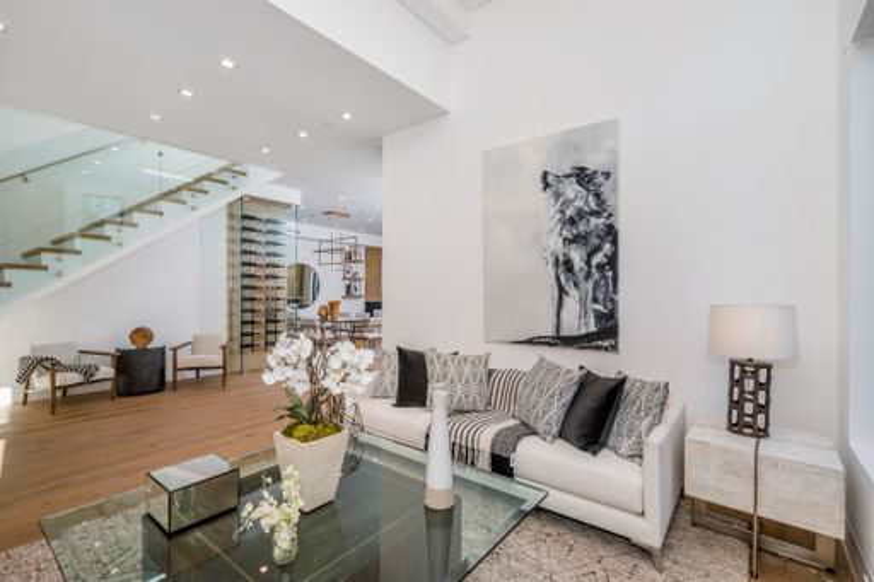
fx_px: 400
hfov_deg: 95.0
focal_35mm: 16
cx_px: 437
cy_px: 291
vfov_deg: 72.0
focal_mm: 16.5
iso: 320
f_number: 8
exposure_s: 1/125
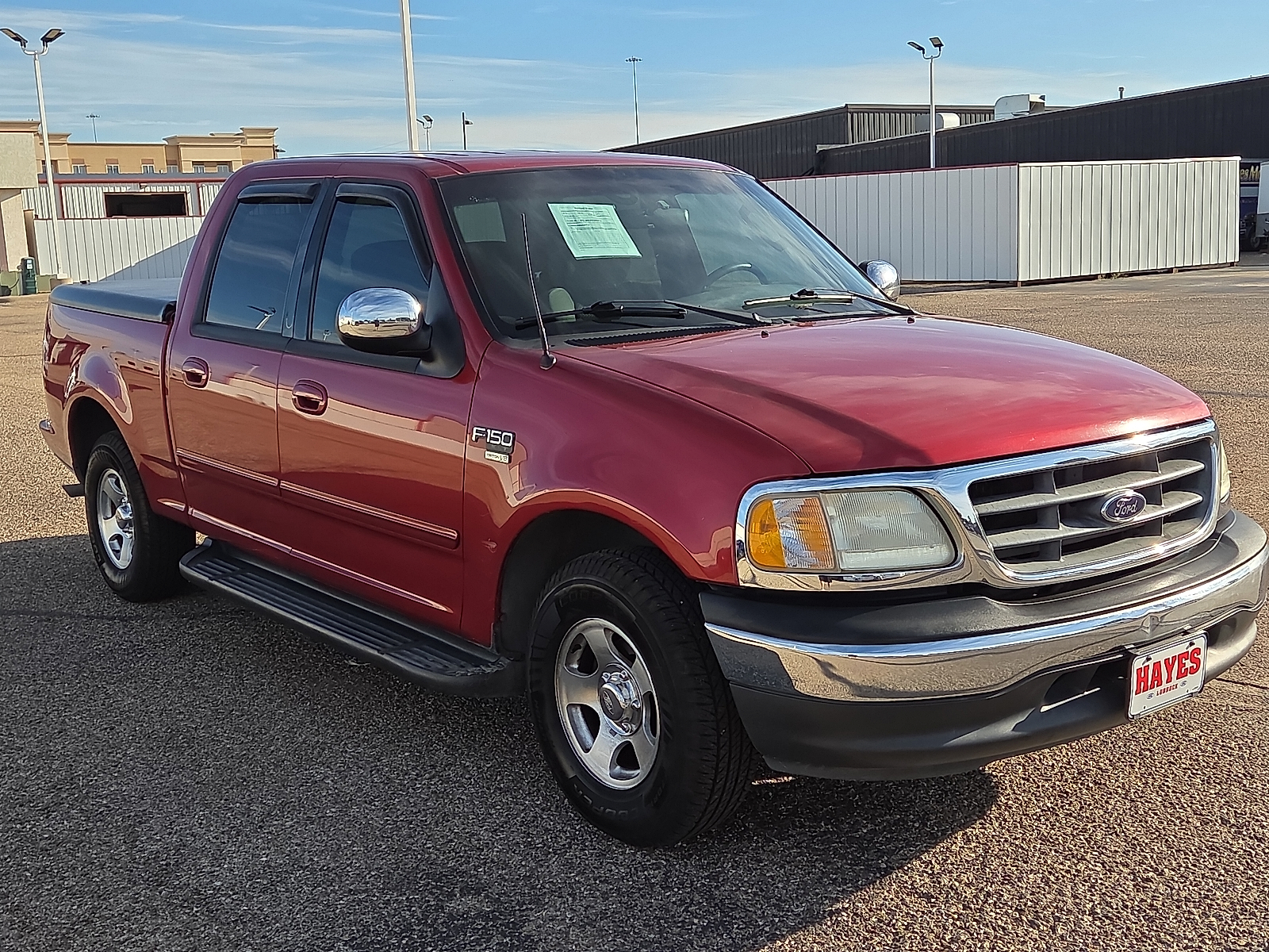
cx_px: 634
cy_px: 476
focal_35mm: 40
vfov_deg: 36.0
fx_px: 1466
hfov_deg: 46.8
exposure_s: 1/1111
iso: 25
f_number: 1.8
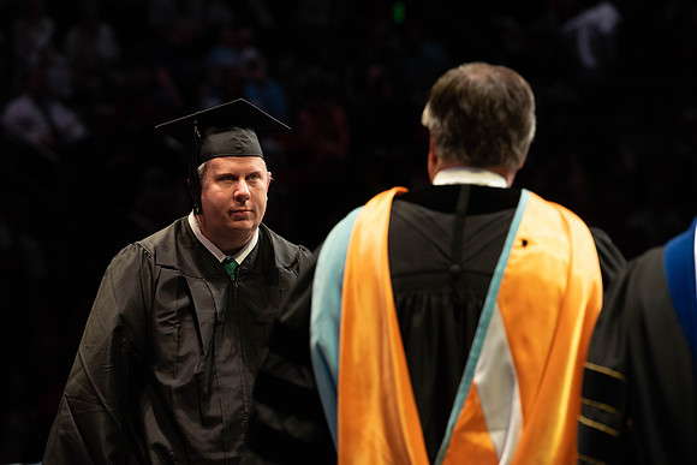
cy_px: 218
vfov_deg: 7.4
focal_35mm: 186
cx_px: 327
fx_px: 3597
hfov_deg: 11.1
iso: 1600
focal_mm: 175
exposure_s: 1/320
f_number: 4.5
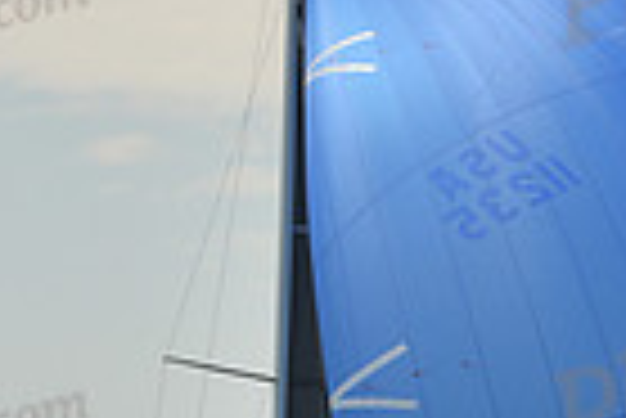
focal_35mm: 485
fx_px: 8442
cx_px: 322
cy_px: 643
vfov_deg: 2.8
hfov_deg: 4.2
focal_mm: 116
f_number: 7.1
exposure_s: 1/640
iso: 250
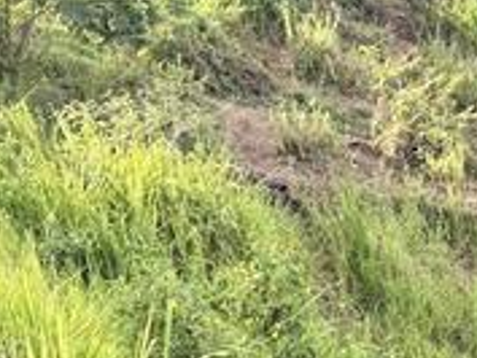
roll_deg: +7.1
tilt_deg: -27.1
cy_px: 336
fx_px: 1434
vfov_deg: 14.1
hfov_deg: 17.3
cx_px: 687
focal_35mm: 104
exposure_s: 1/589
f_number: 1.78
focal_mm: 6.76
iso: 100
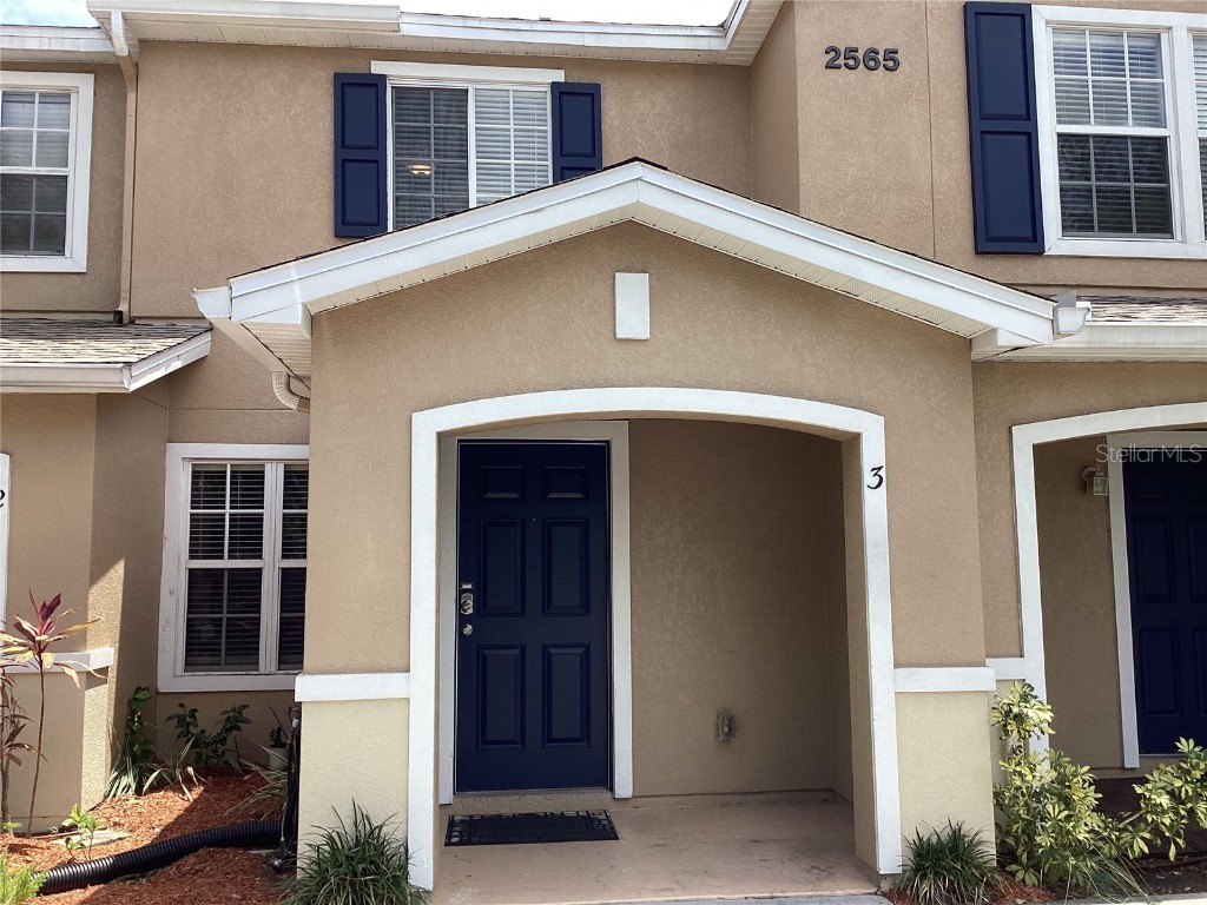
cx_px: 604
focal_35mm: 31
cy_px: 452
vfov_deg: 45.4
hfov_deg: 58.4
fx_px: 1081
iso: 25
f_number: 2.4
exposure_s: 1/566
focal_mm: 3.3
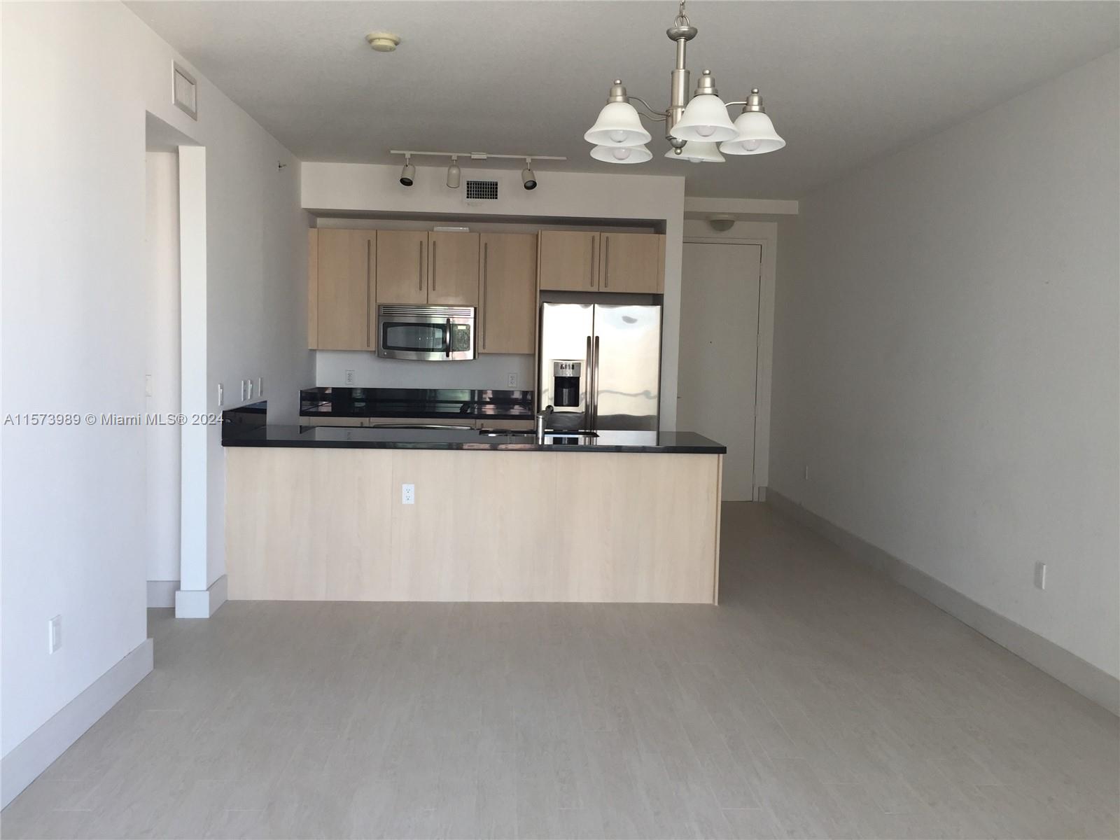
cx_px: 560
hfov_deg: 61.7
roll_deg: -1.5
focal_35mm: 29
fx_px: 938
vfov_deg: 48.2
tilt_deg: -4.2
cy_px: 420
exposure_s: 1/60
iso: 40
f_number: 2.2
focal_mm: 4.15
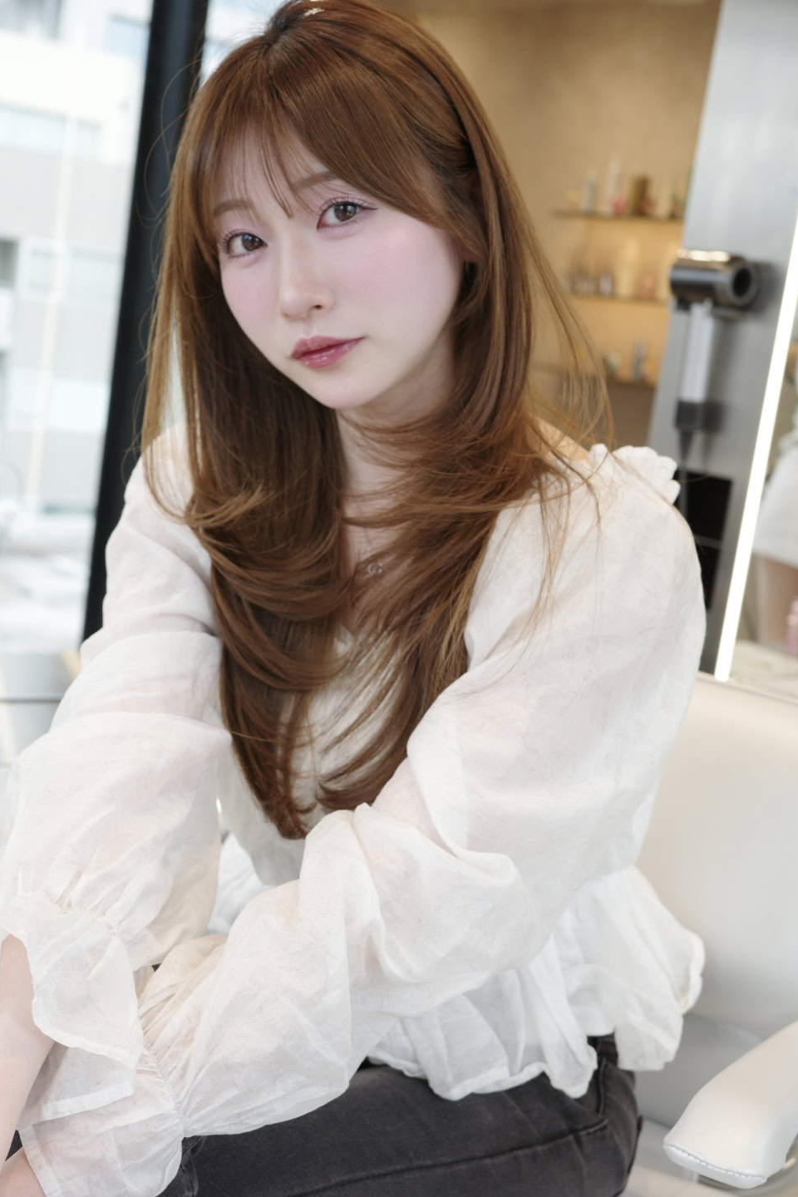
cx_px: 323
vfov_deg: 39.6
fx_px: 1662
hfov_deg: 26.9
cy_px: 608
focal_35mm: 50
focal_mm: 26
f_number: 3.5
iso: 200
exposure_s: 1/200
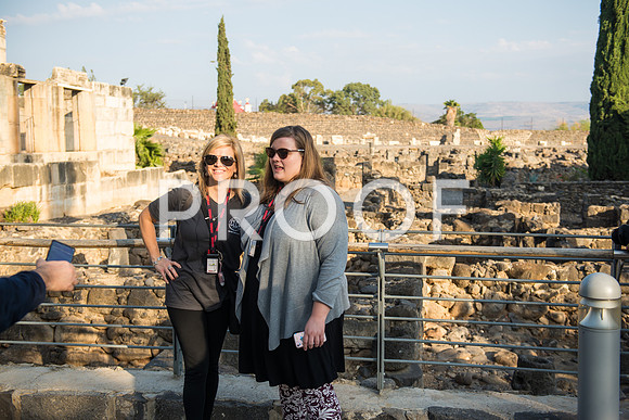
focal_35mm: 42
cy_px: 210
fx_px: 734
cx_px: 314
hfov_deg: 46.4
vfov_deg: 31.9
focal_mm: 42
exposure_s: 1/640
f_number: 2.8
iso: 100
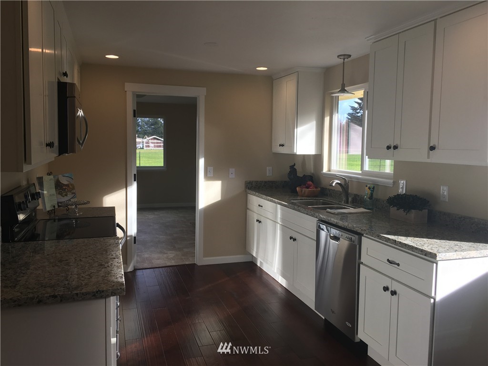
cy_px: 183
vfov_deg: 48.2
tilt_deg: -4.2
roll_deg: -0.9
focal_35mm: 29
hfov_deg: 61.7
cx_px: 244
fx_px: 409
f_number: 2.2
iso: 25
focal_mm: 4.15
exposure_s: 1/120
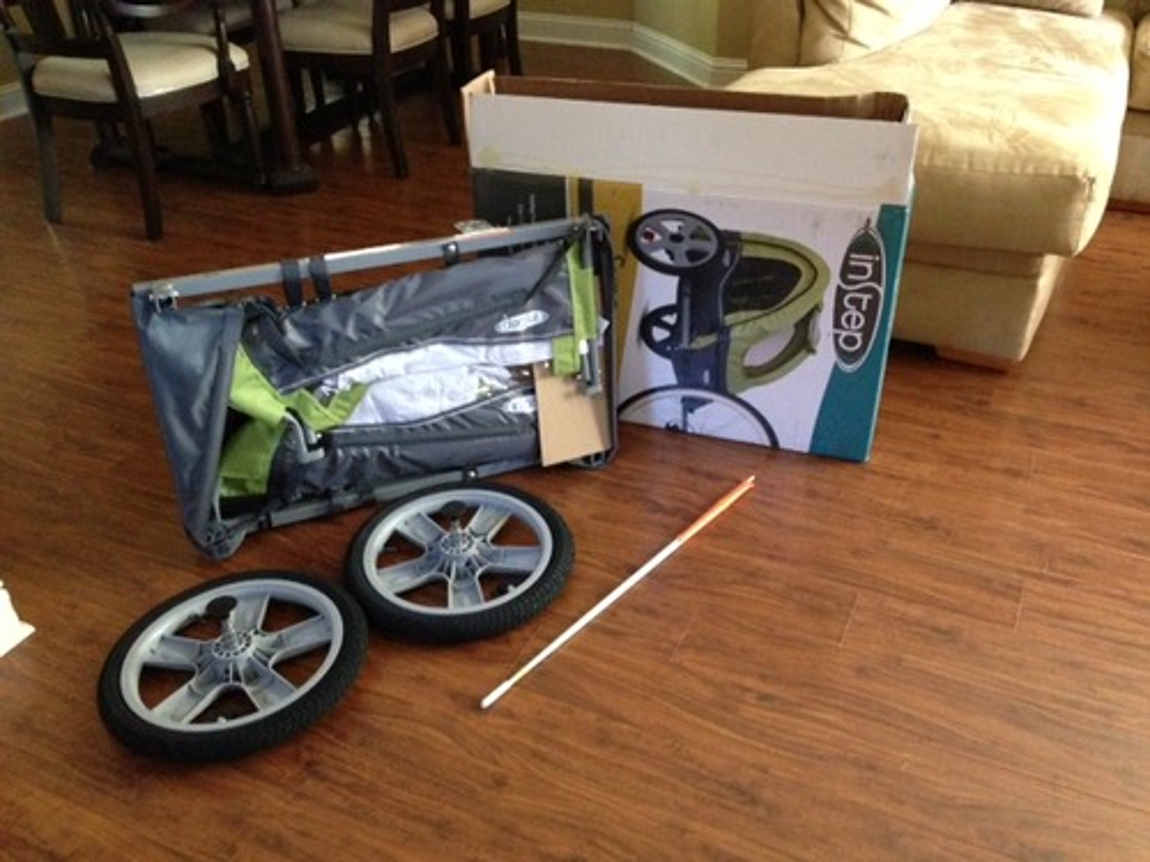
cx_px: 575
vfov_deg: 42.9
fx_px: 1096
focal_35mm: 33
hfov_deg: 55.4
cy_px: 431
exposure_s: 1/15
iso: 640
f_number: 2.4
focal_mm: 4.13
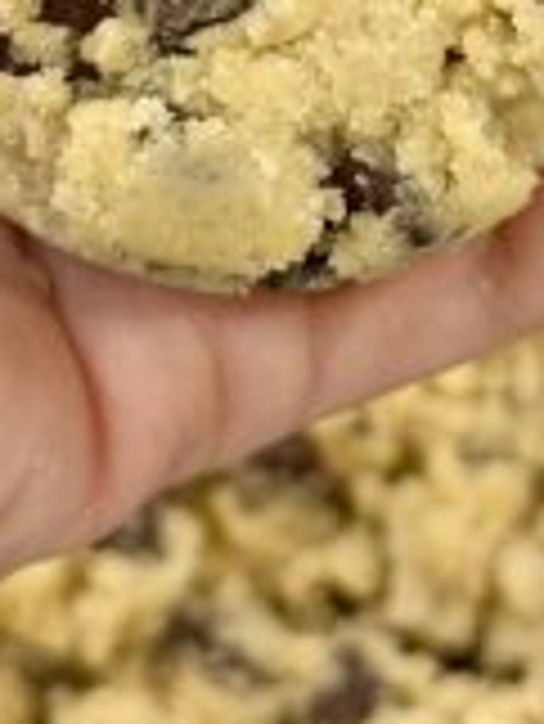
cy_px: -243
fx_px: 3118
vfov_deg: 12.8
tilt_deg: -70.5
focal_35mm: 149
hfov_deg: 10.0
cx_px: 317
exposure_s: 1/120
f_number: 1.78
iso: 80
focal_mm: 6.86
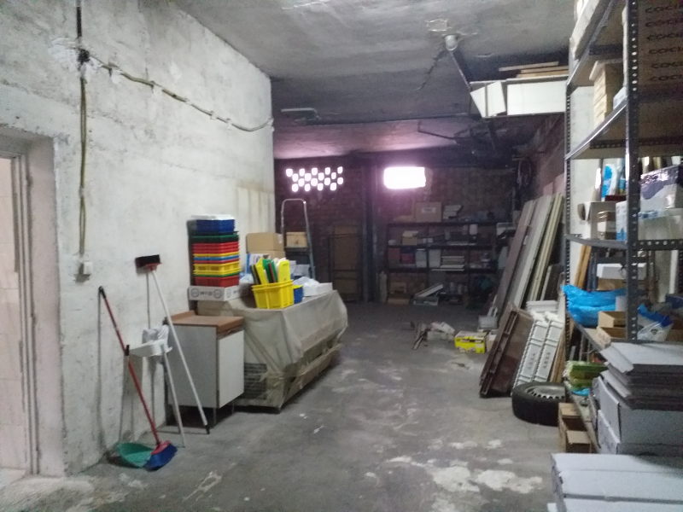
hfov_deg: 65.3
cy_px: 256
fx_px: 533
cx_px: 342
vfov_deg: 51.4
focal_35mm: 27
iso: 800
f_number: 1.9
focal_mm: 3.6
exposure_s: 1/17
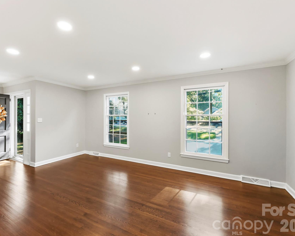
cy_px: 118
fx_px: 140
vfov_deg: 80.4
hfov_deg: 93.0
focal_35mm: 16
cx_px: 138
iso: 2000
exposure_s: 1/50
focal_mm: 14
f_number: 9
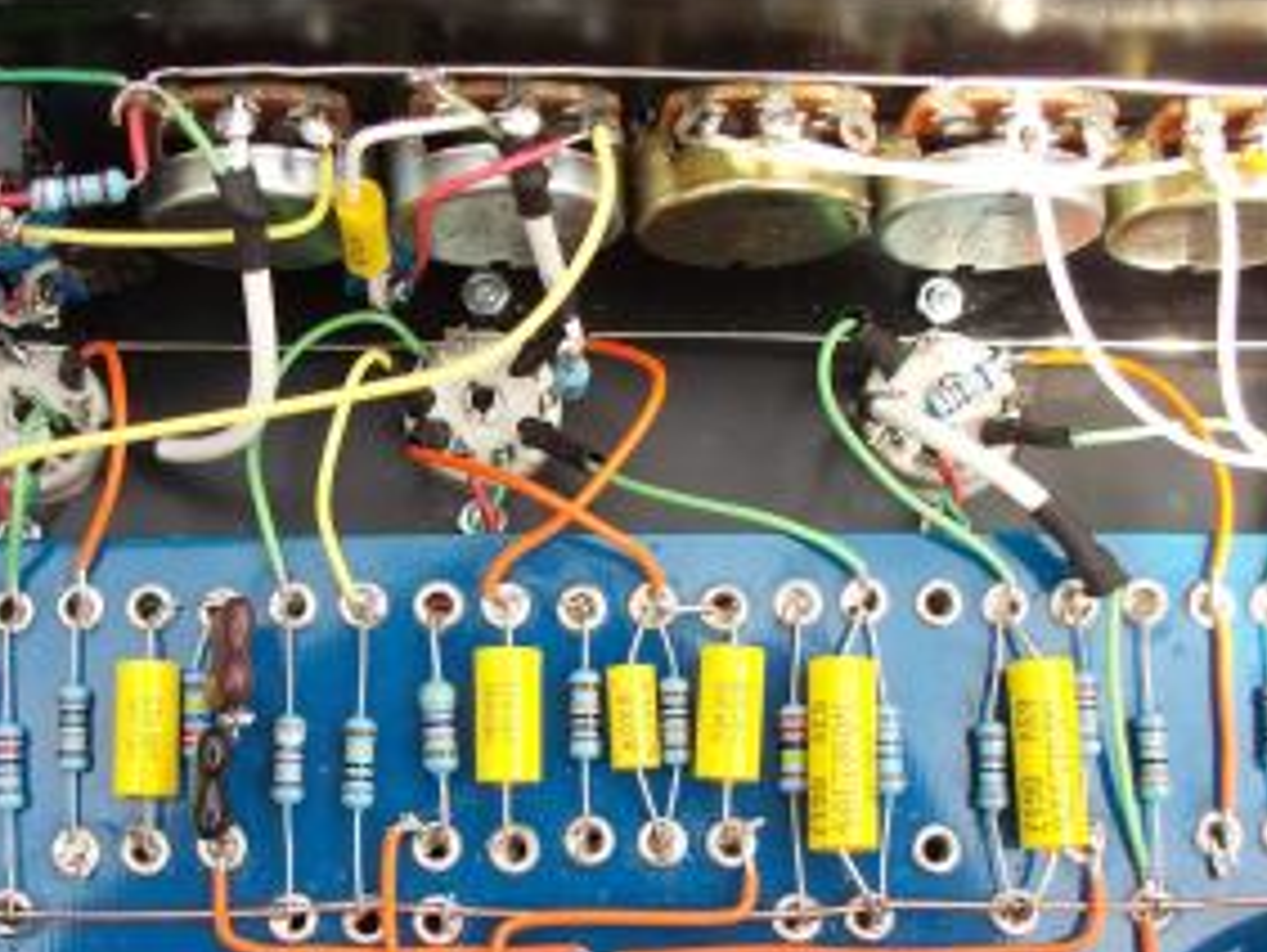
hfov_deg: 37.3
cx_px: 485
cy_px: 656
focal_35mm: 51
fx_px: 1868
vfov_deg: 28.4
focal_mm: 7.54
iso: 80
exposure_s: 1/200
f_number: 2.8
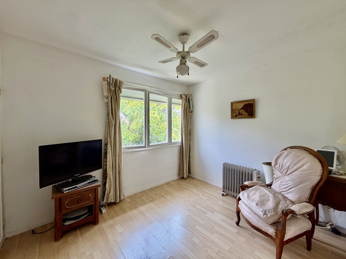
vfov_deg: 85.7
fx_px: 140
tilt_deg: -1.4
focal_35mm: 14
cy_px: 130
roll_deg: -0.1
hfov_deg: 102.1
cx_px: 173
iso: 64
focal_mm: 2.22
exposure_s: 1/121
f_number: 2.2
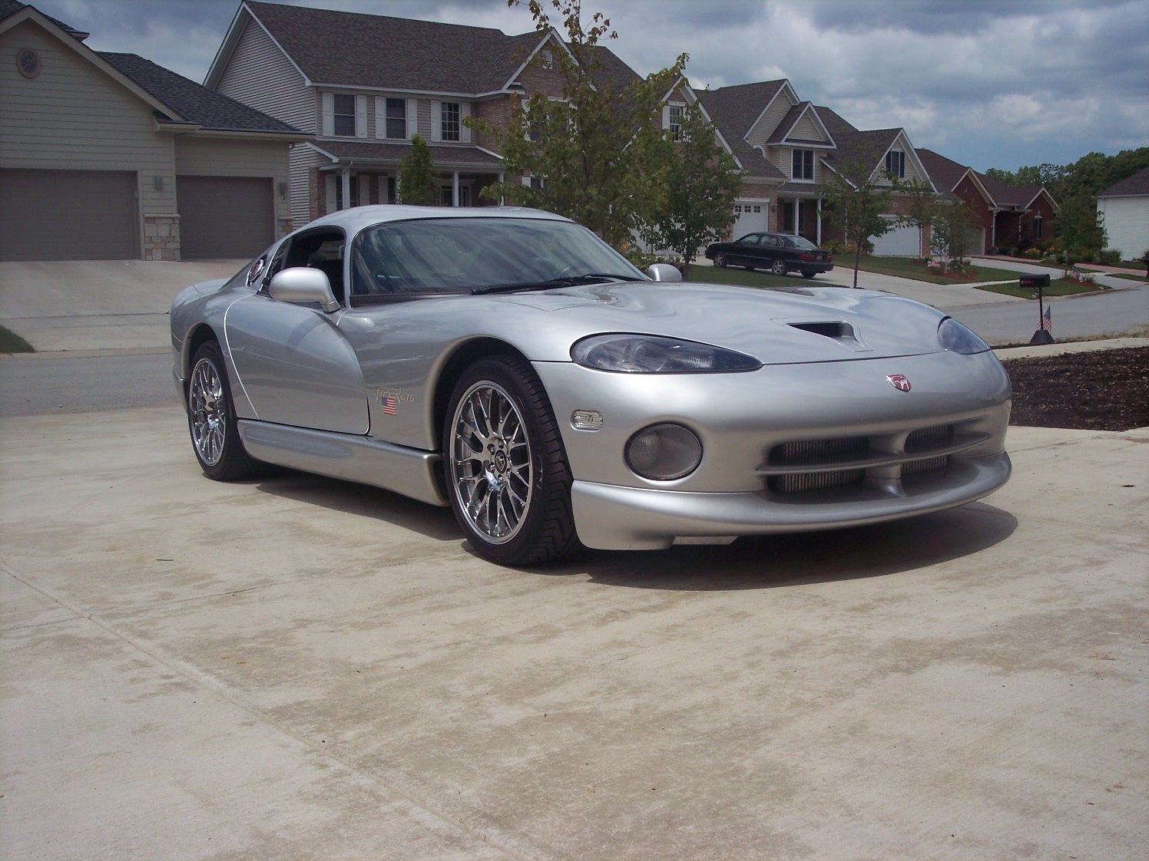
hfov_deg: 47.9
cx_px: 574
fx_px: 1295
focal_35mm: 39
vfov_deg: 36.8
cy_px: 430
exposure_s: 1/750
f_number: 5.6
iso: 100
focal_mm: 8
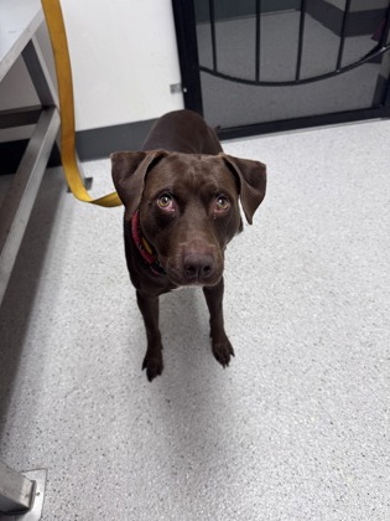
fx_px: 361
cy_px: 260
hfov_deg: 56.8
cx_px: 195
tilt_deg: -46.0
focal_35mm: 24
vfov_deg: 71.6
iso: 125
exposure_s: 1/60
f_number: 1.78
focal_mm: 6.76
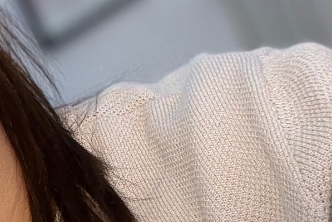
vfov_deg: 12.7
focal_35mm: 107
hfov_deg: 18.4
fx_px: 987
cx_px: -32
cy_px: 207
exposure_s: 1/69
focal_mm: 2.69
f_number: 1.9
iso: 80
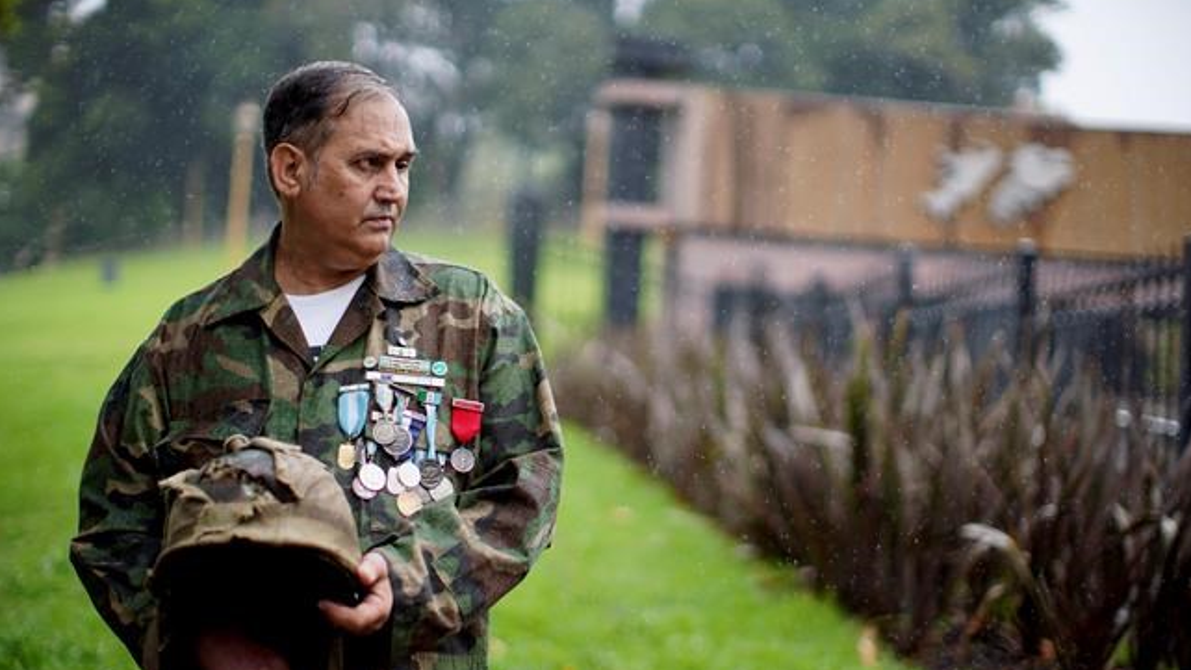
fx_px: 1674
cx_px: 596
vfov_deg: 22.6
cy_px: 385
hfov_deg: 39.2
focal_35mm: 53
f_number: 1.4
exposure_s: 1/1600
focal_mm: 50
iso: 100
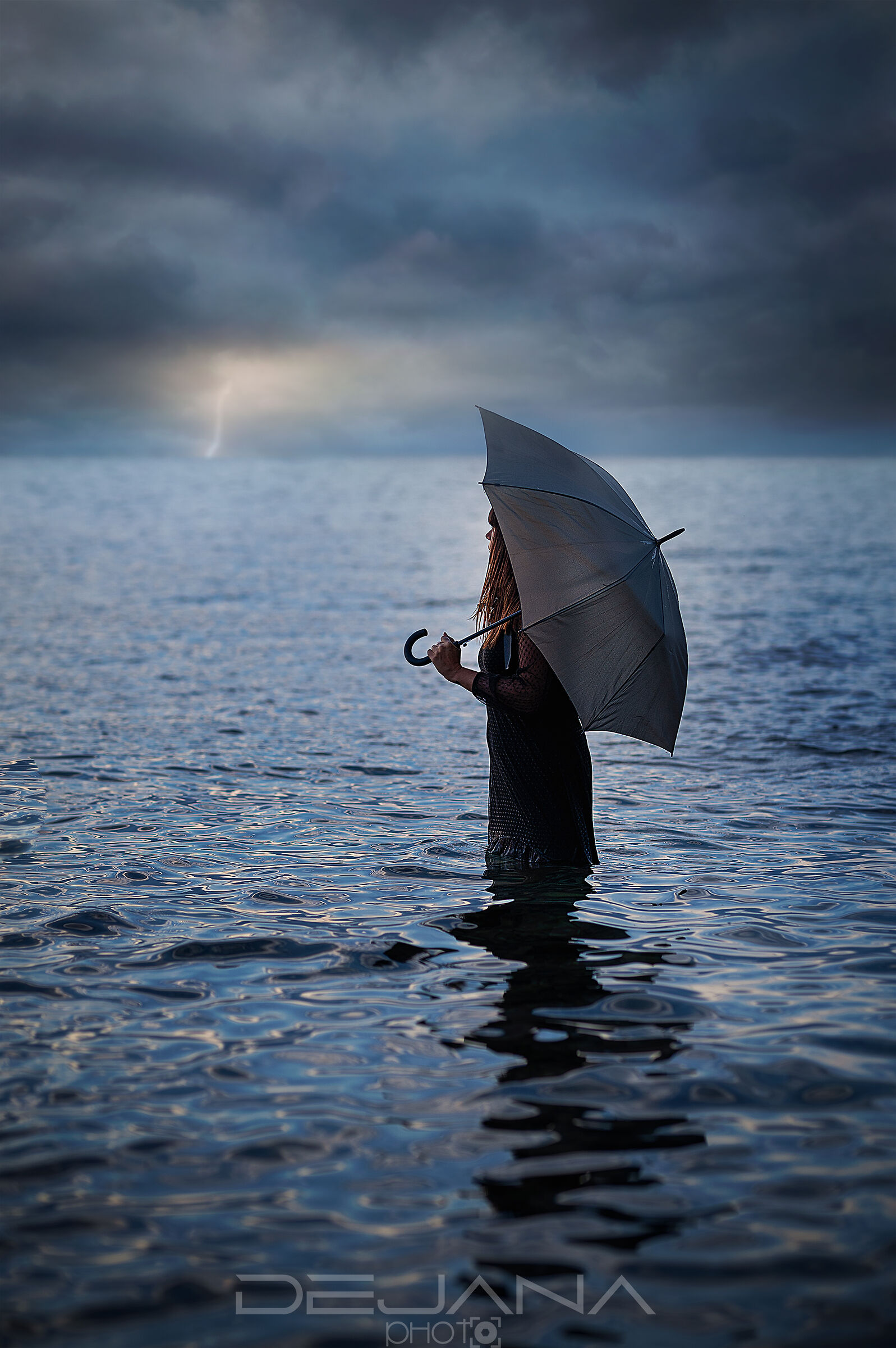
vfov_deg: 23.9
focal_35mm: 85
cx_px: 448
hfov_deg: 16.1
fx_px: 3177
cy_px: 674
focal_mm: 85
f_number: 2
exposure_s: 1/2000
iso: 100
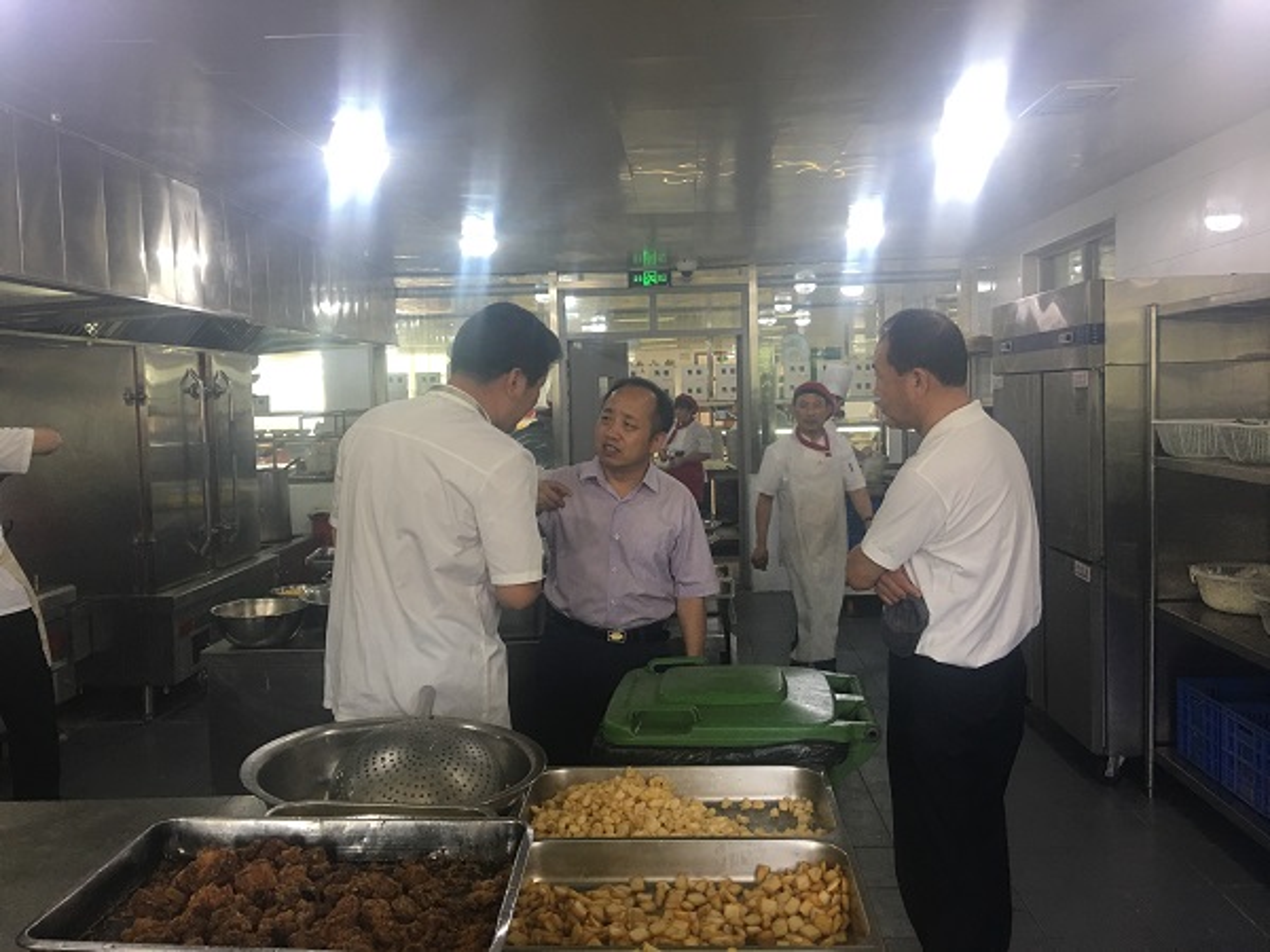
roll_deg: +1.3
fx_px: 1064
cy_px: 476
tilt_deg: -2.1
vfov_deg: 48.2
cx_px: 635
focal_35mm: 29
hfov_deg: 61.7
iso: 50
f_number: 2.2
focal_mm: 4.15
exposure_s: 1/33
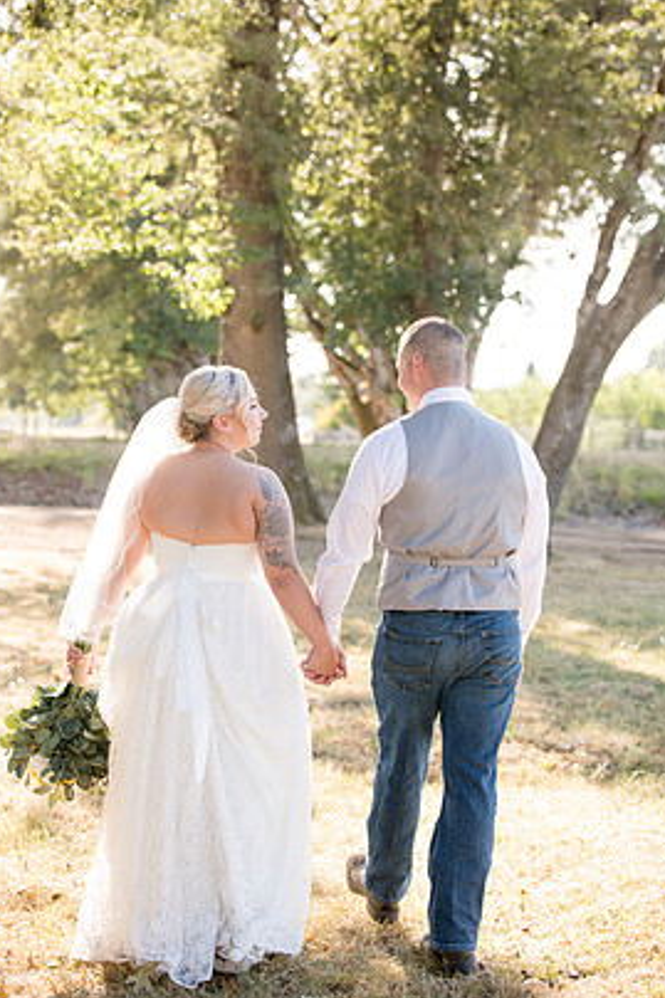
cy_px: 509
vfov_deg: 26.0
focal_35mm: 78
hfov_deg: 17.5
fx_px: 2163
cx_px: 339
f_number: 4
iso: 400
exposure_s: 1/320
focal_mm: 70
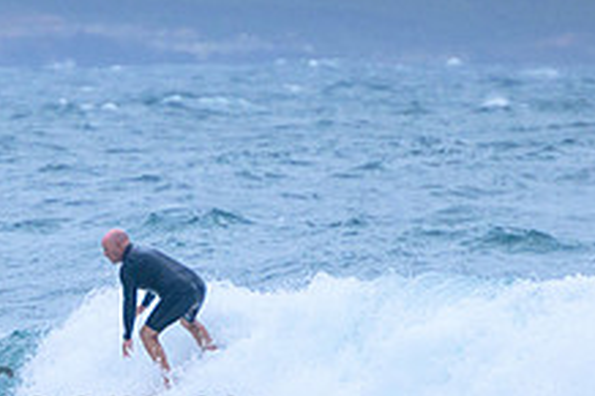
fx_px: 24211
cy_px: 283
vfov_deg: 0.9
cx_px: 40
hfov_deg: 1.4
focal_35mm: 1466
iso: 560
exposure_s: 1/2000
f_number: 5.6
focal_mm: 400
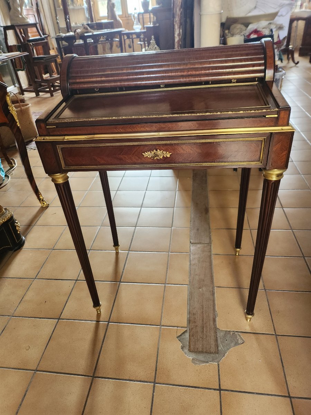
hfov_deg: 56.8
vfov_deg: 71.6
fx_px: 287
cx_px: 156
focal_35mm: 24
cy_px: 208
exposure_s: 1/120
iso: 640
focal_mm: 5
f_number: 1.8
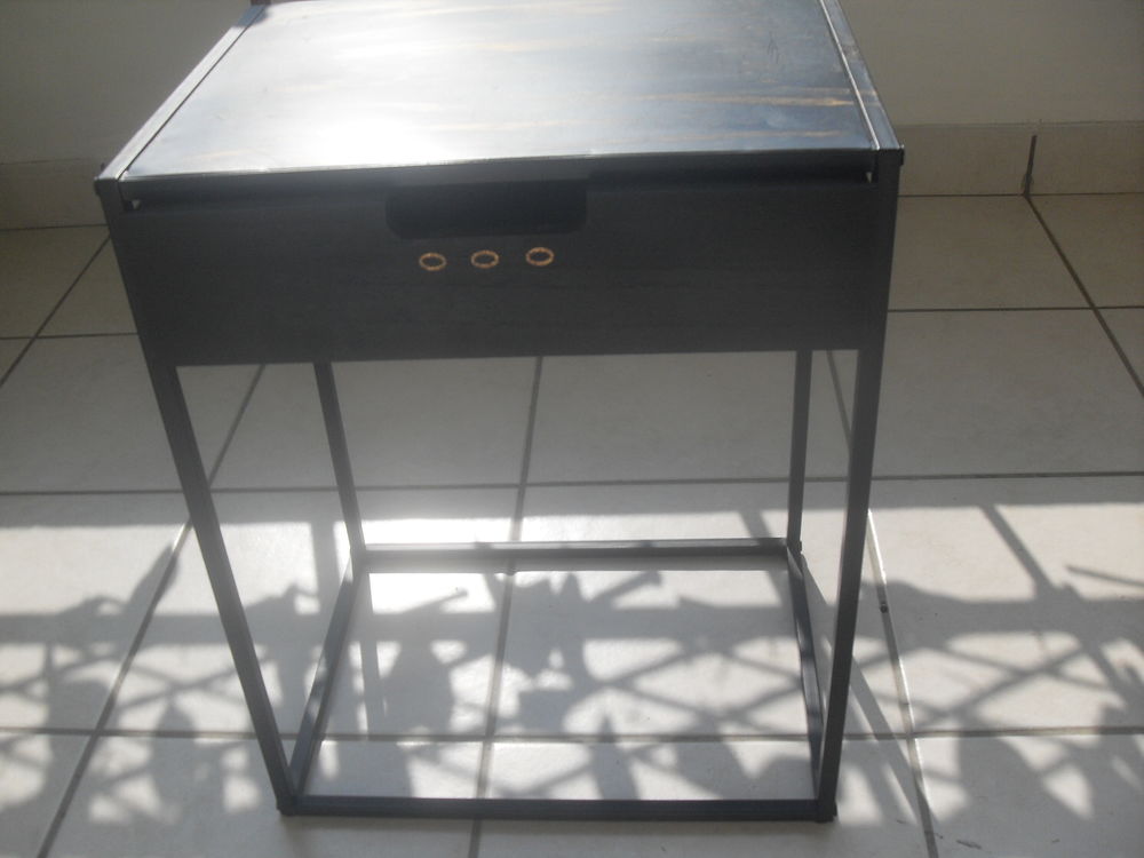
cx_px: 572
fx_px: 1223
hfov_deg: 50.1
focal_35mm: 37
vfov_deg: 38.7
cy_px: 429
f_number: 8.9
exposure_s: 1/180
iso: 80
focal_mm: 6.3
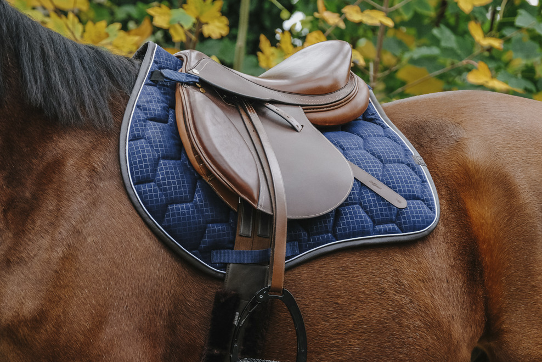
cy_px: 175
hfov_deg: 8.0
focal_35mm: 259
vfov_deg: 5.3
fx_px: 3900
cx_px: 272
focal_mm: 166.9
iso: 2000
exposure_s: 1/250
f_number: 5
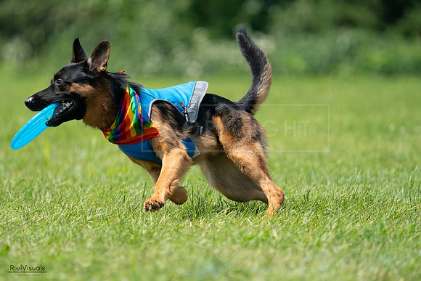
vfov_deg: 3.4
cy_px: 140
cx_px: 210
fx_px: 4679
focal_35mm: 400
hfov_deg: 5.2
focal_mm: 400
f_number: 6.3
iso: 1250
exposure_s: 1/4000
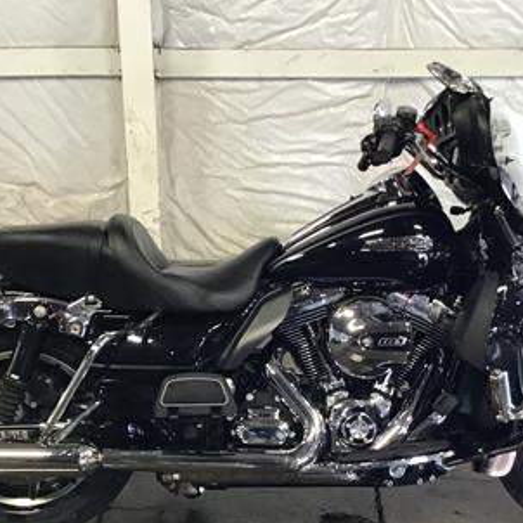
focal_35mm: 58
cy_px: 360
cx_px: 275
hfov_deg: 29.5
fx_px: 991
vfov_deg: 29.3
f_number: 2.4
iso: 80
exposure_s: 1/30
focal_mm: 3.3
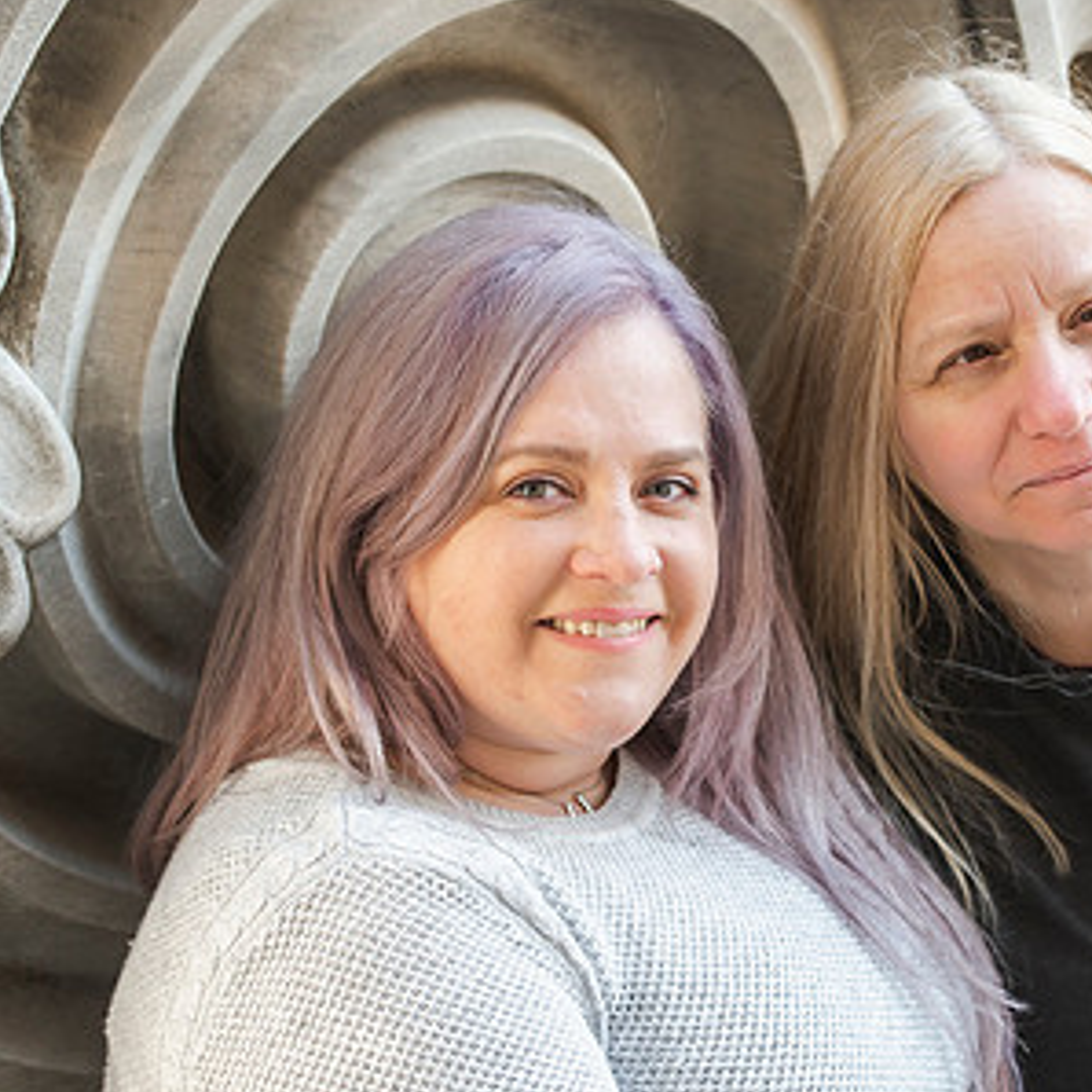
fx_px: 5603
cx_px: 678
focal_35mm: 157
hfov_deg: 11.1
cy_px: 584
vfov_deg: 11.1
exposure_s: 1/320
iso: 400
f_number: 4
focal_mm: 95
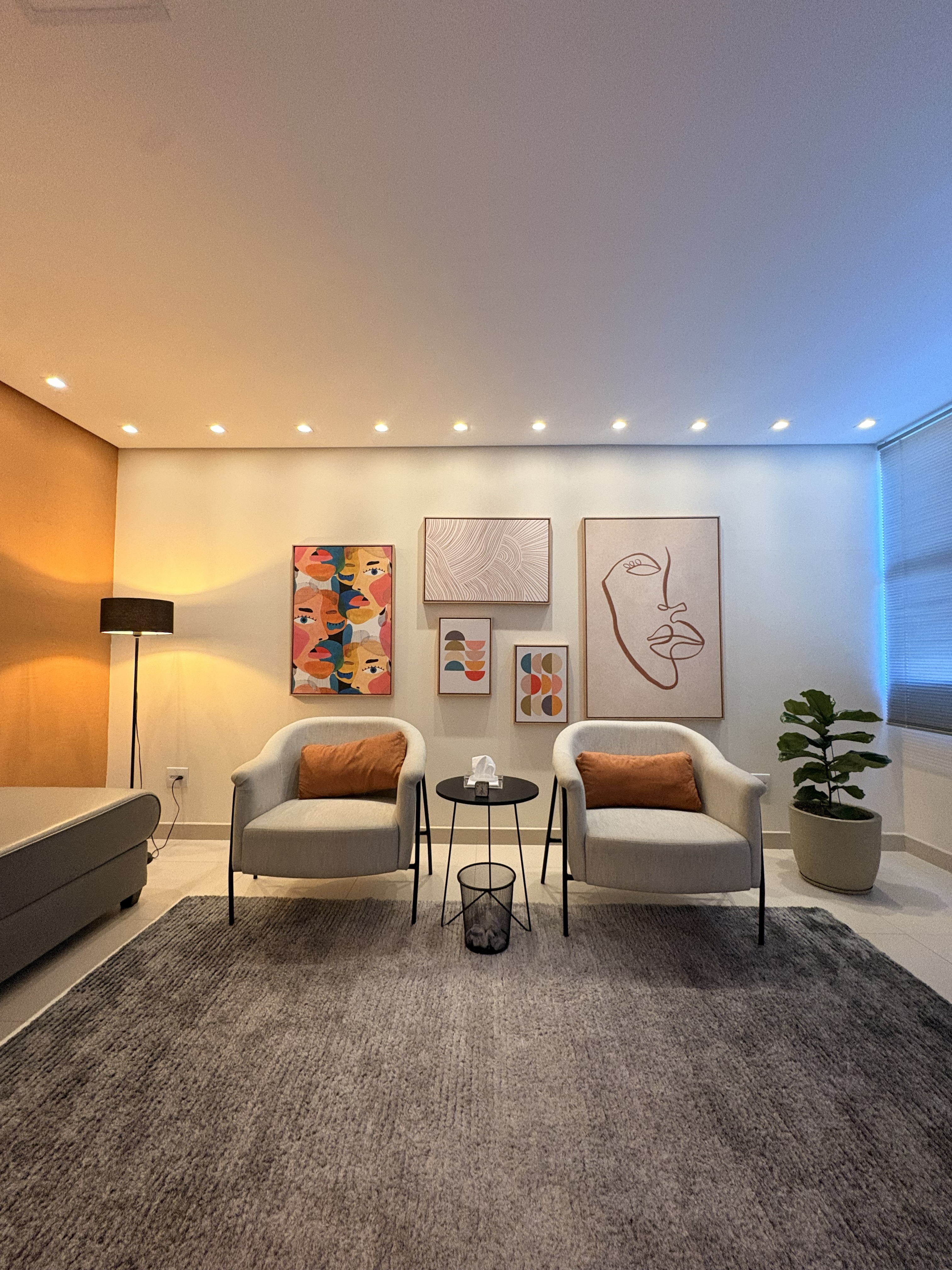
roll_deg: -0.1
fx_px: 513
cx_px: 476
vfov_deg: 102.1
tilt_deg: +2.8
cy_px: 635
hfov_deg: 85.7
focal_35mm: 14
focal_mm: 2.22
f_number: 2.2
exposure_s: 1/60
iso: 640
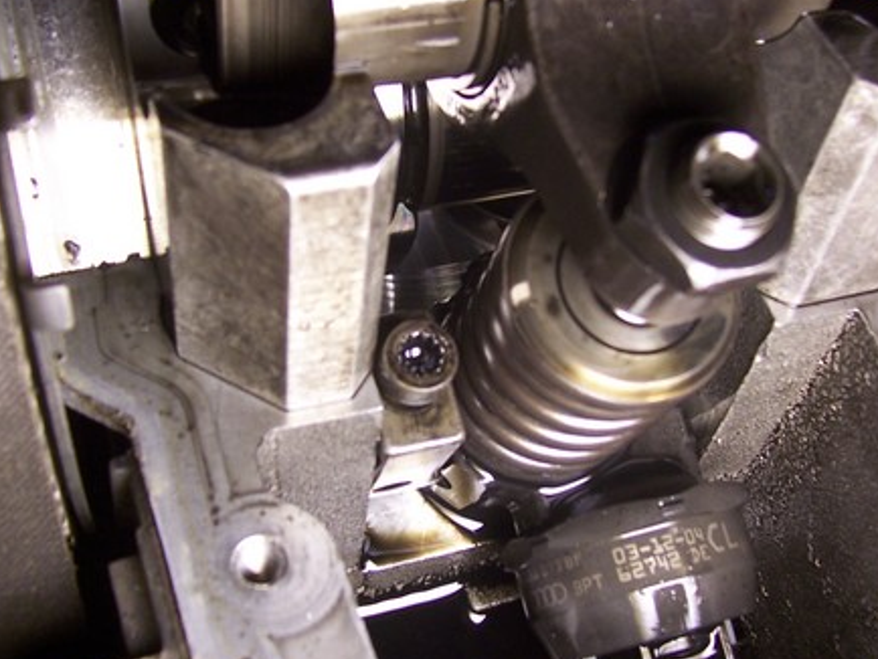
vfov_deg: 30.9
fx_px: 1193
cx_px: 427
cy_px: 334
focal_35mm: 47
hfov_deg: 40.4
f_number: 2.7
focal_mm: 5.6
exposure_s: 1/30
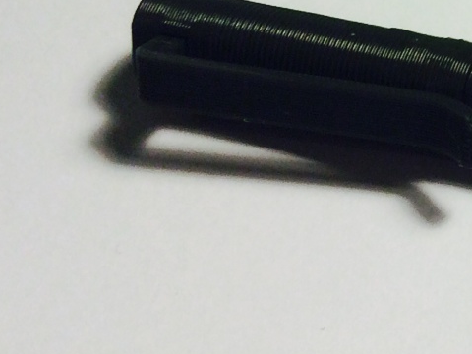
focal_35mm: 128
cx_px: 953
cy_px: 28
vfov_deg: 11.5
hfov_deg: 13.2
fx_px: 1745
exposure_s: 1/120
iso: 64
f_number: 2.2
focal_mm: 4.12
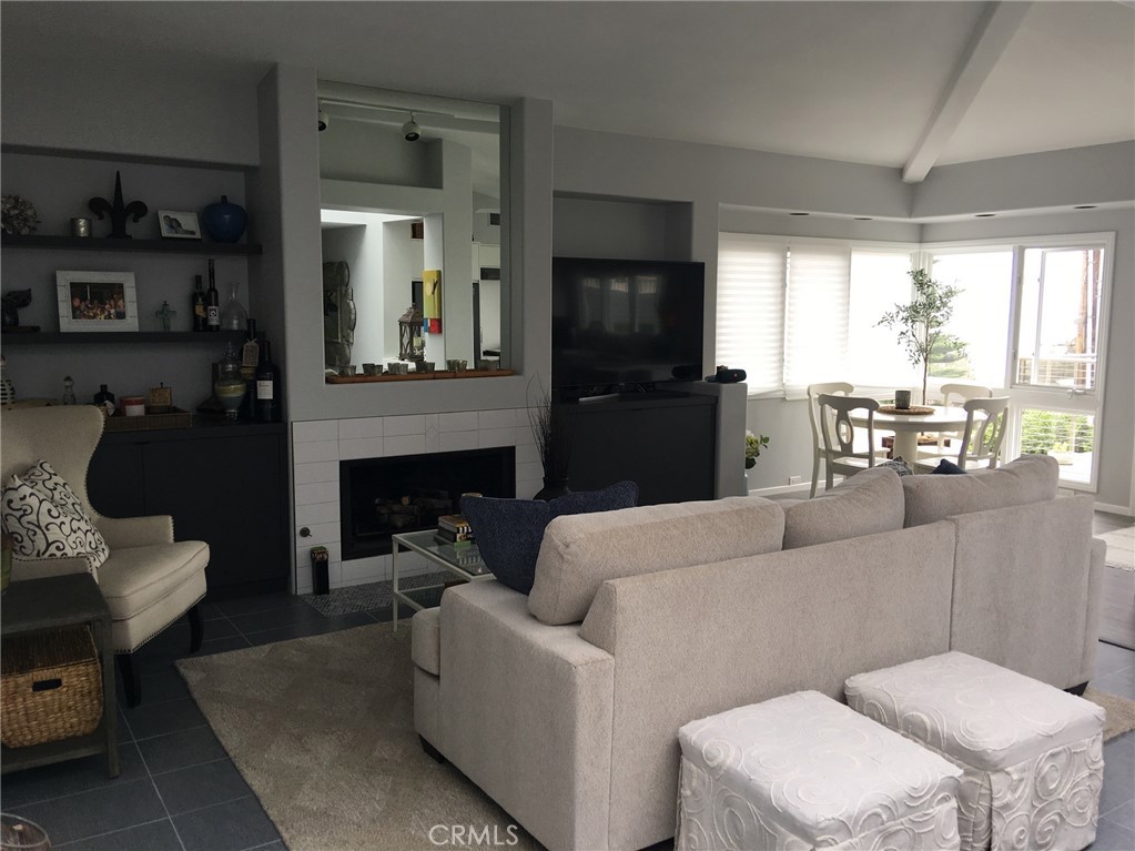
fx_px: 951
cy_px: 426
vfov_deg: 48.2
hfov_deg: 61.7
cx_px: 568
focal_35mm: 29
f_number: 2.2
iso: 25
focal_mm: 4.15
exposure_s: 1/60
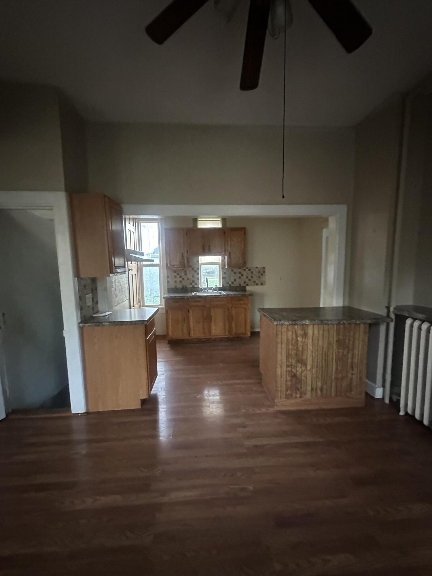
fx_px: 233
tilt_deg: -4.6
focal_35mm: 14
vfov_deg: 102.1
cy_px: 288
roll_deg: +0.4
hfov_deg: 85.7
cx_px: 216
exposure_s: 1/50
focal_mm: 2.22
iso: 1250
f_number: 2.2
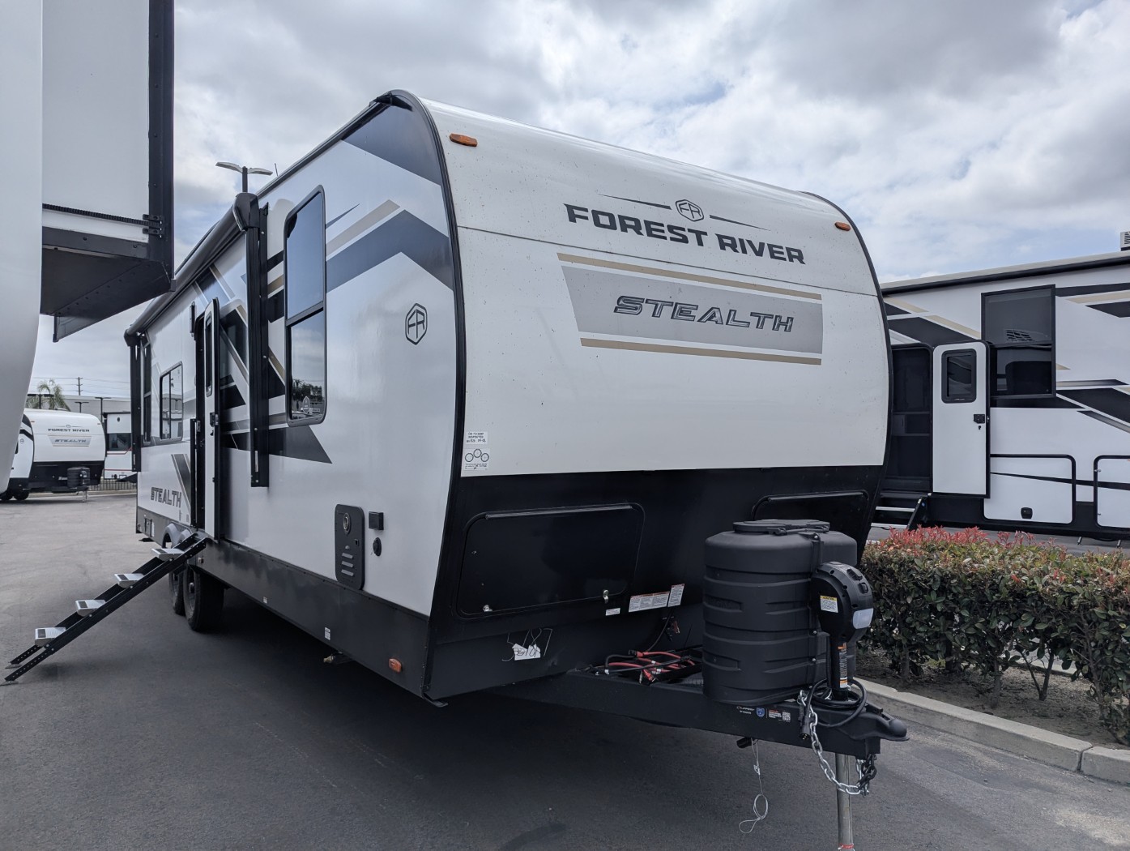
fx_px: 784
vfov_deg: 56.9
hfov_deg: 71.5
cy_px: 426
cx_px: 565
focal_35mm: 24
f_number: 1.85
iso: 46
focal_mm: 6.81
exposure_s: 1/4049
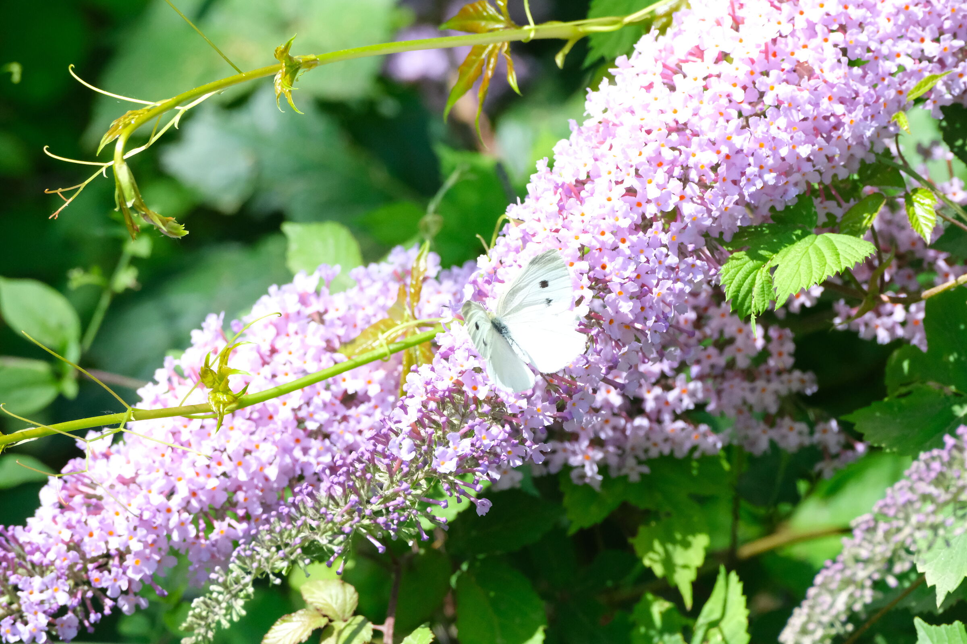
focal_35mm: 450
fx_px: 12087
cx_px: 484
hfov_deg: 4.6
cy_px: 322
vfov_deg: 3.1
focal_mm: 300
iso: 6400
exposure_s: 1/4400
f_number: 8
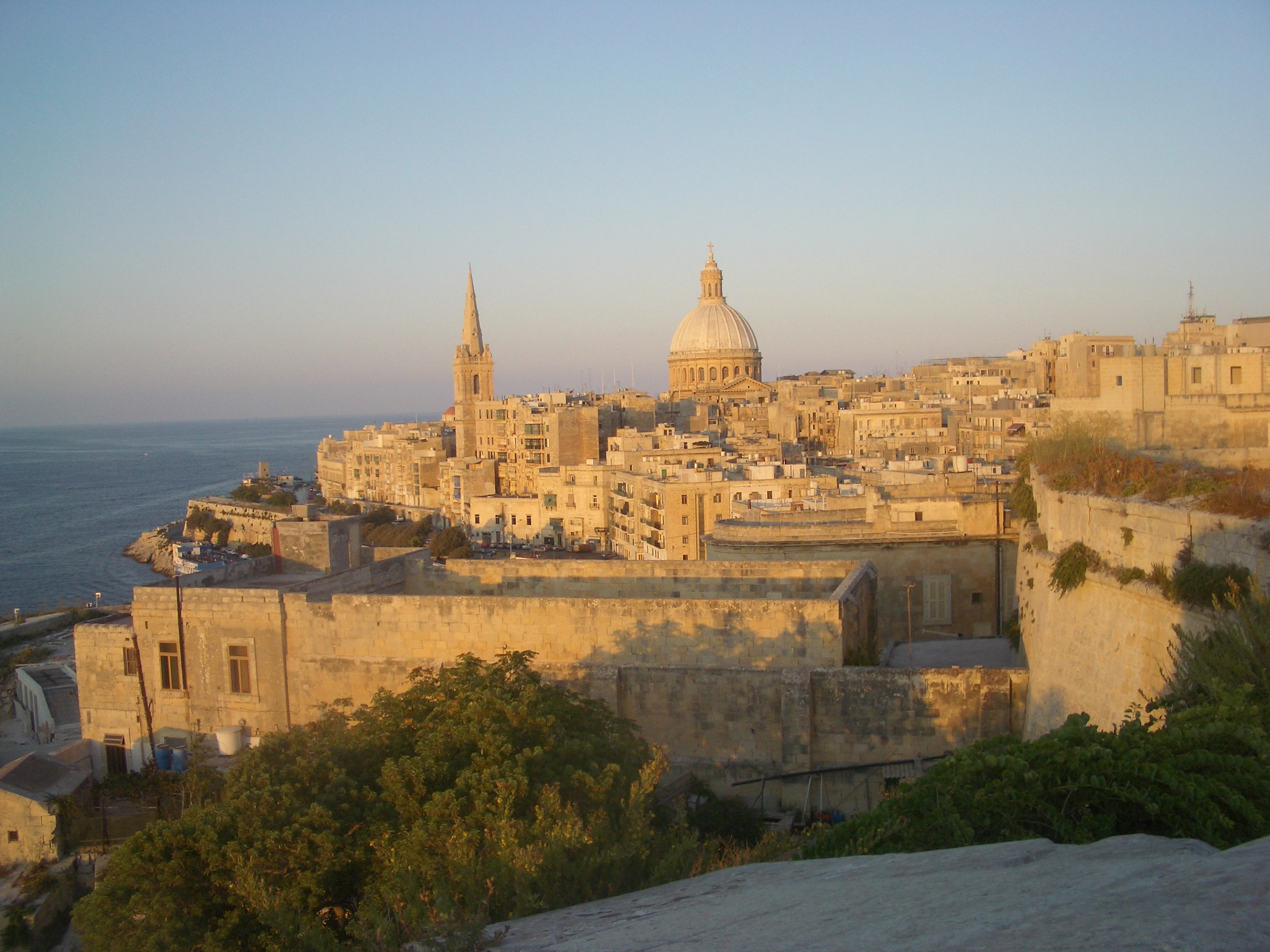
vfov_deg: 40.7
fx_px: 1284
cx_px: 635
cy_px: 476
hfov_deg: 52.6
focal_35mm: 35
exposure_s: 1/160
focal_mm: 5.8
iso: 50
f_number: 4.3
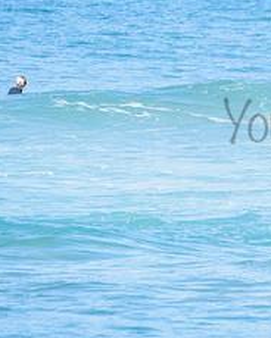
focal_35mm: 1453
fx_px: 14567
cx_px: 321
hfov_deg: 1.1
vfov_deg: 1.3
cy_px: 101
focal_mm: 500
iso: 1250
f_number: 5.6
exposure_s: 1/8000
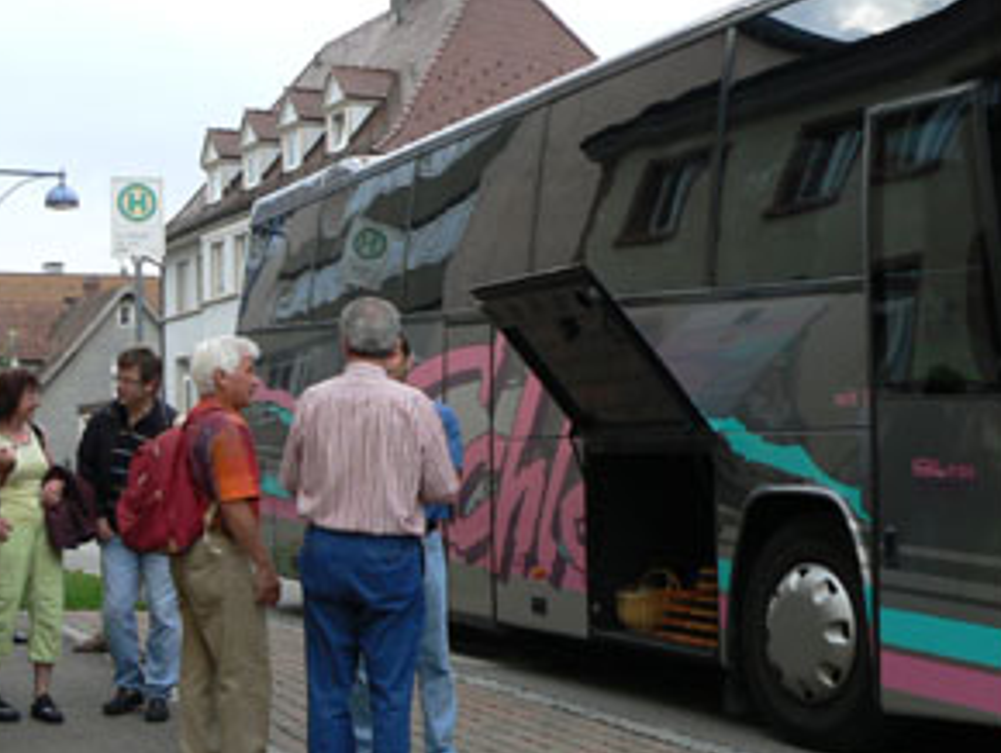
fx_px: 1794
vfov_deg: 23.7
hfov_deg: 30.9
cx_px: 338
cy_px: 420
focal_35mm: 62
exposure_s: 1/100
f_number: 4.5
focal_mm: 6
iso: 80
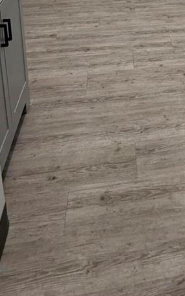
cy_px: -75
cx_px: 164
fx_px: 315
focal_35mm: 39
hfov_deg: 31.3
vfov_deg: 36.3
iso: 125
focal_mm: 2.22
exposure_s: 1/120
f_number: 2.2
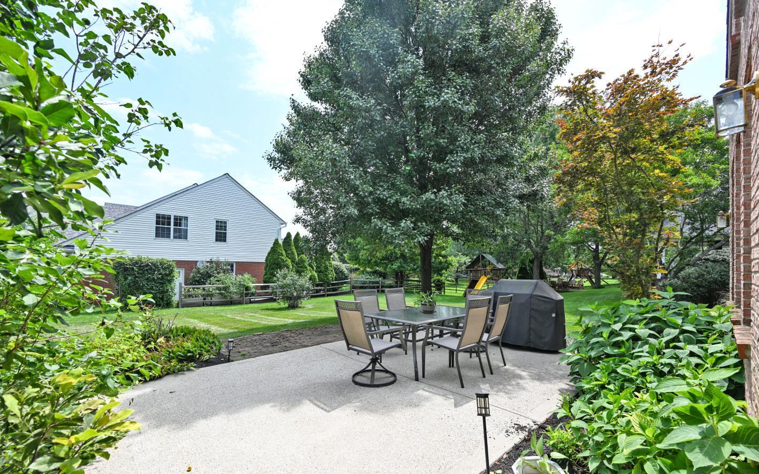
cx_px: 379
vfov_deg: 74.7
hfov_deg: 101.5
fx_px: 310
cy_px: 257
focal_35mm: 15
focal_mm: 14
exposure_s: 1/250
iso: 100
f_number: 5.6
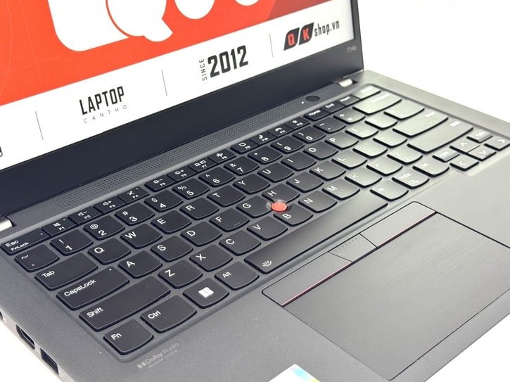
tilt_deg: -31.4
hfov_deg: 36.2
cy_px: 172
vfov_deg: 27.5
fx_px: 780
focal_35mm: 53
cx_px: 264
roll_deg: +0.7
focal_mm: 6.76
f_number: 1.78
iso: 80
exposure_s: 1/50
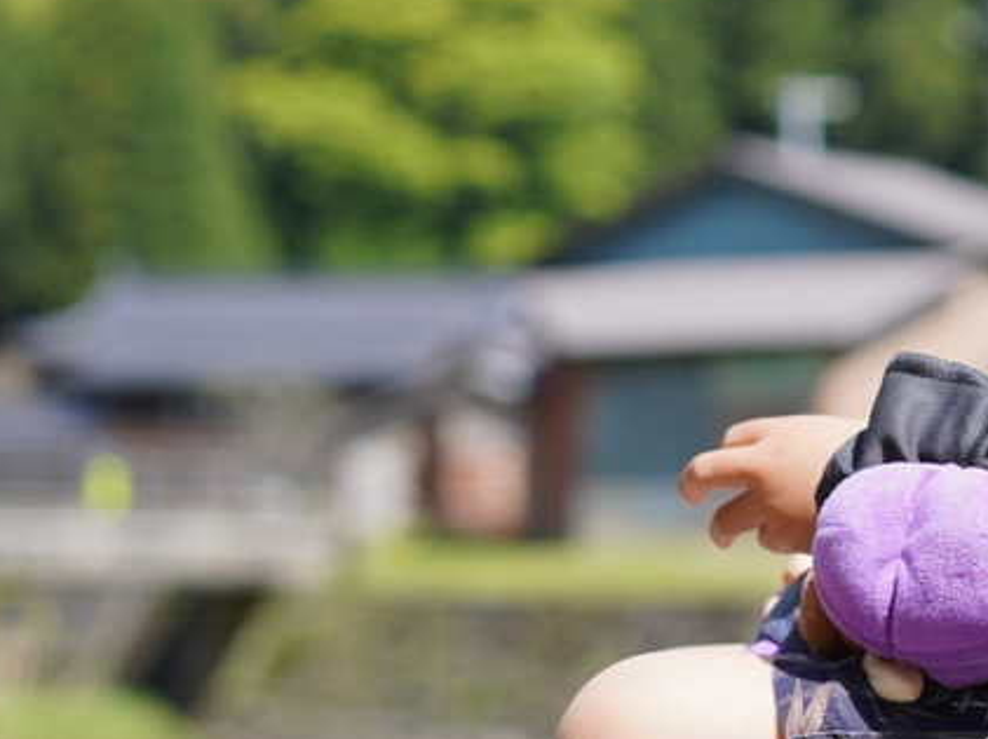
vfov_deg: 9.7
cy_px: 5
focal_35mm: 151
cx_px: 1126
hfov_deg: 12.8
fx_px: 4306
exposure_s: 1/800
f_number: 3.2
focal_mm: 55
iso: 100
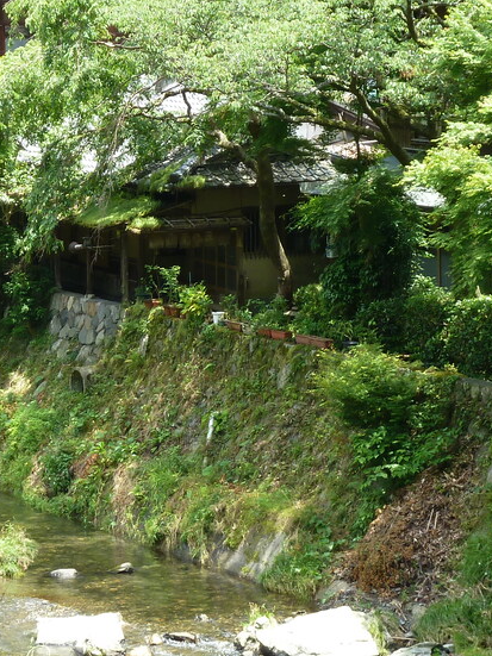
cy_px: 277
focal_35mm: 170
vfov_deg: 11.6
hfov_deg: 8.7
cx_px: 135
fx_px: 3223
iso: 80
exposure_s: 1/100
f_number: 4.2
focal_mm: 12.8
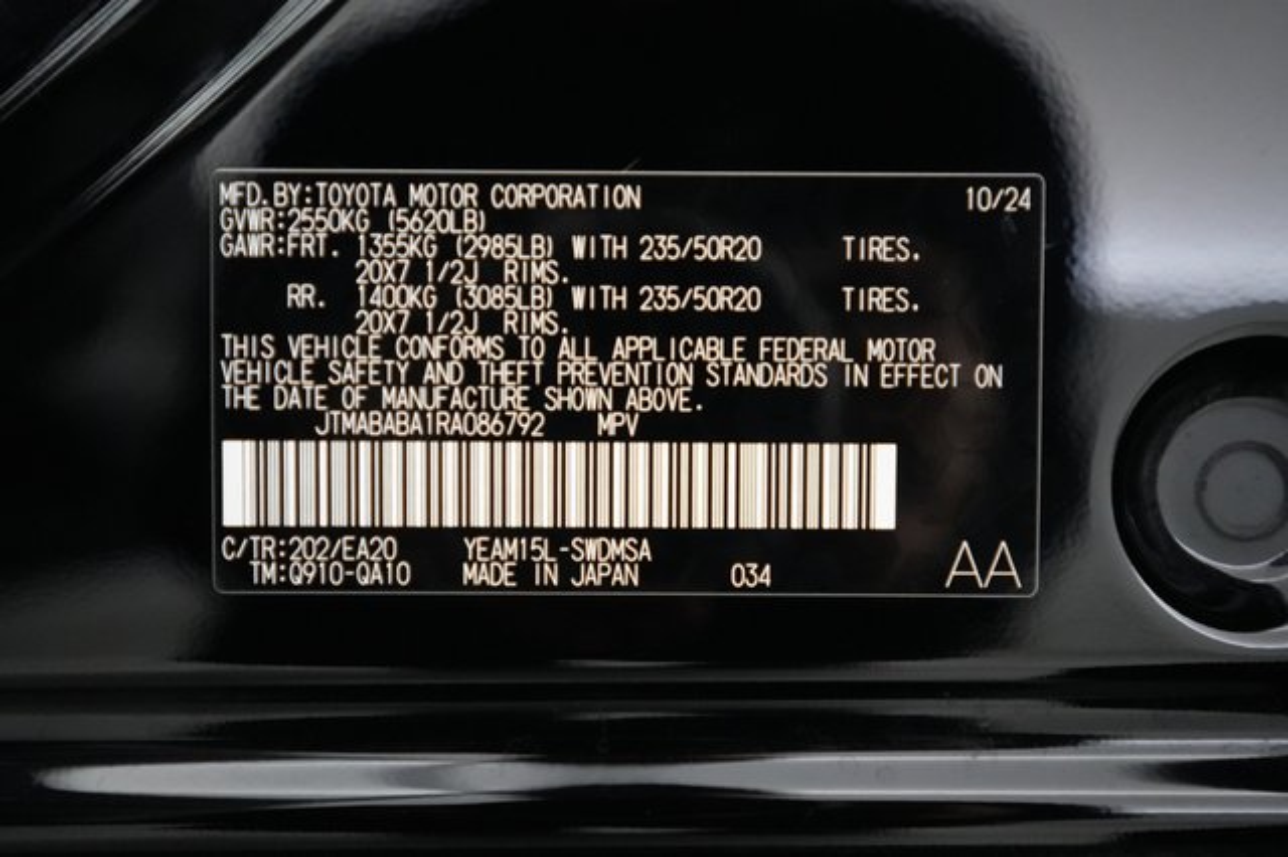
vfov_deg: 46.4
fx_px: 1001
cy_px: 428
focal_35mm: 28
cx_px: 644
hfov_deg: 65.5
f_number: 2.8
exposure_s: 1/160
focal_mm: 28
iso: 10000
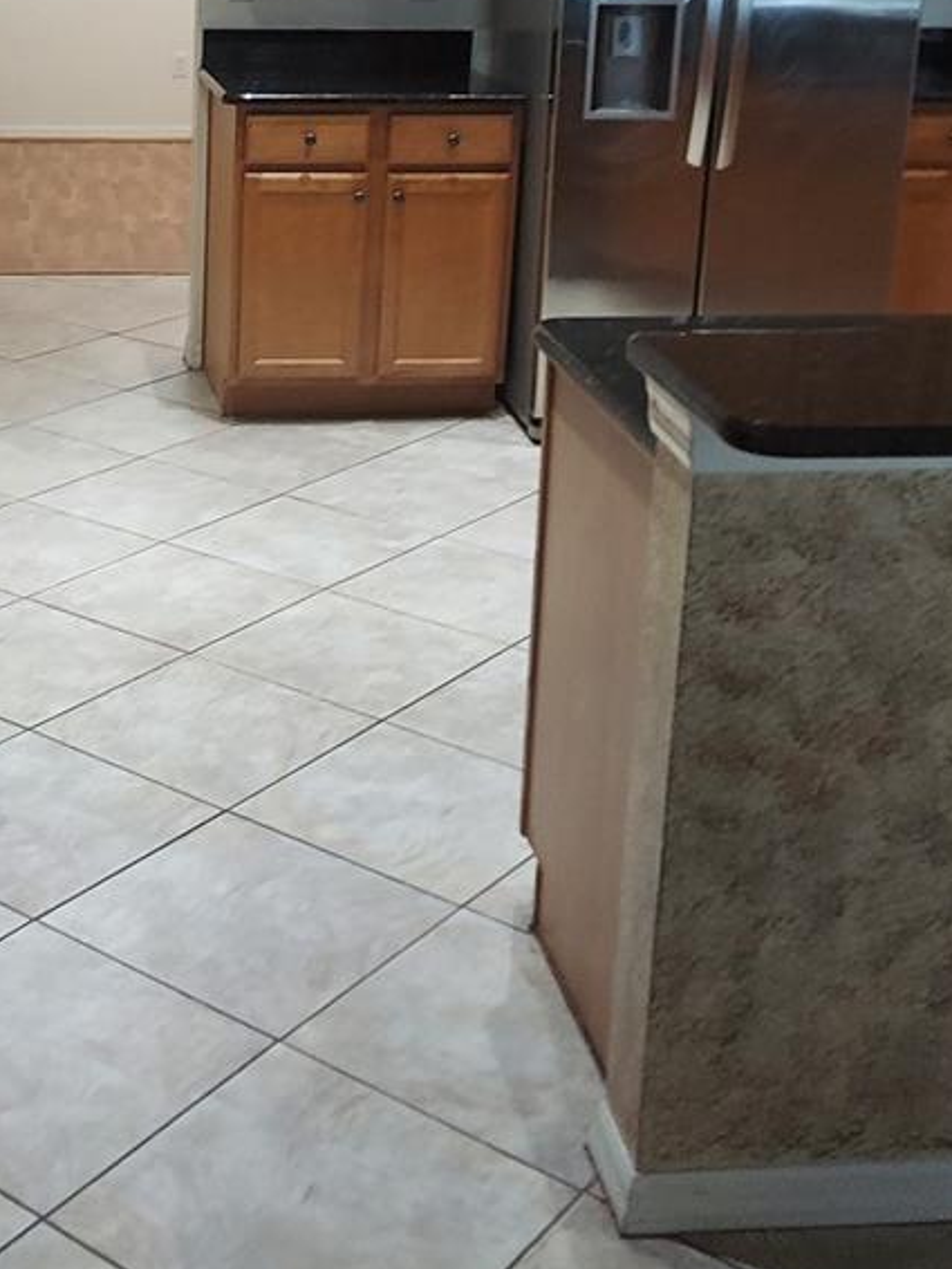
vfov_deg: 35.8
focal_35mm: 53
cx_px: 123
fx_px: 1942
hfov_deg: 26.7
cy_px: 415
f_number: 2
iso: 200
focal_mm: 4.6
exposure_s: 1/50
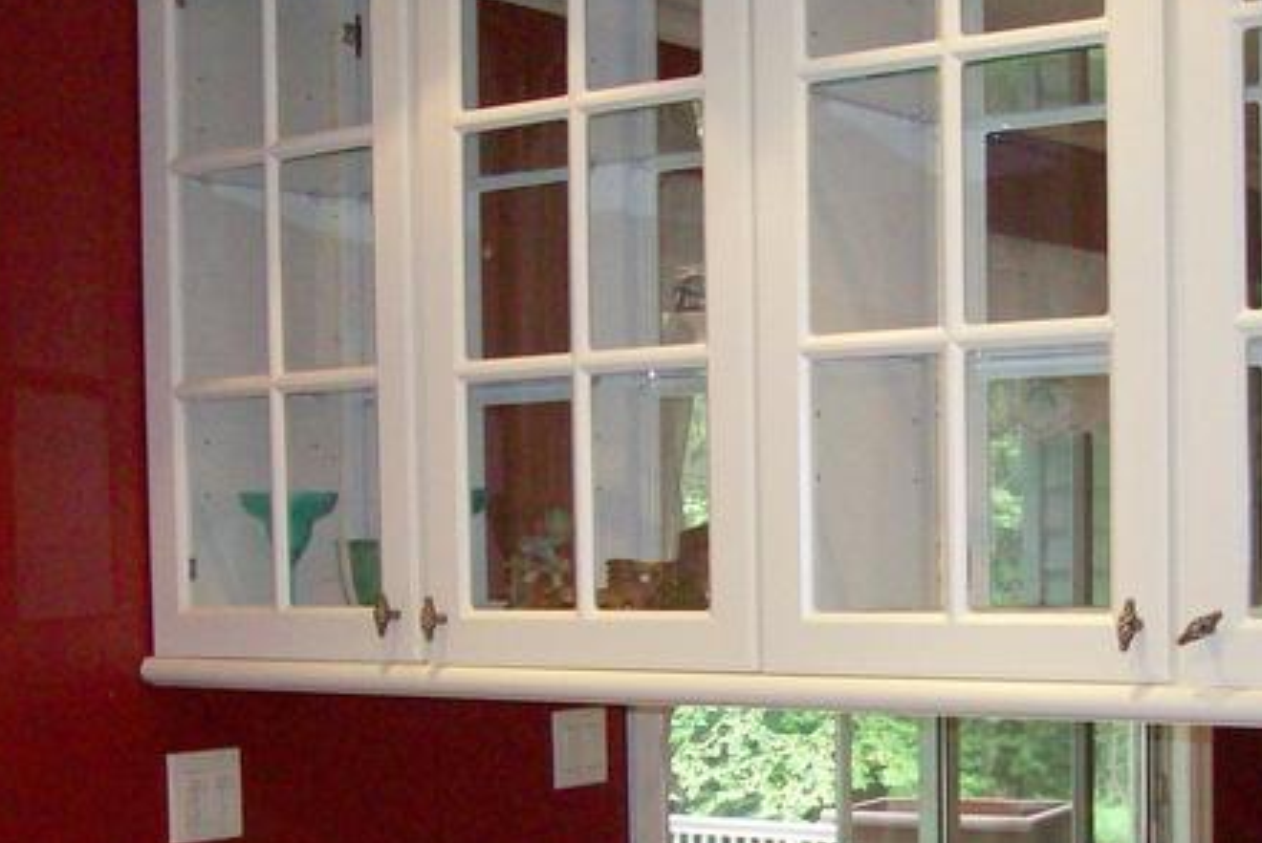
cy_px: 731
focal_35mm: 68
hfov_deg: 29.4
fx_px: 2385
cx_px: 843
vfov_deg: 19.7
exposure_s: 1/64
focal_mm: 6
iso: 200
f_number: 2.7
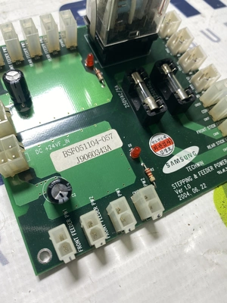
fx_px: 227
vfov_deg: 67.3
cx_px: 114
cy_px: 152
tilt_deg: -58.3
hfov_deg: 53.1
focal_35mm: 26
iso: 50
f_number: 1.8
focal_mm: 4.25
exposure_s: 1/120
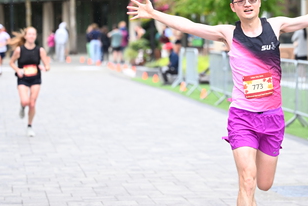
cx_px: 177
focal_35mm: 166
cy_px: 70
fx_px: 1422
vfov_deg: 8.3
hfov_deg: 12.4
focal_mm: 93
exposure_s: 1/1250
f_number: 2.8
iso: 1250
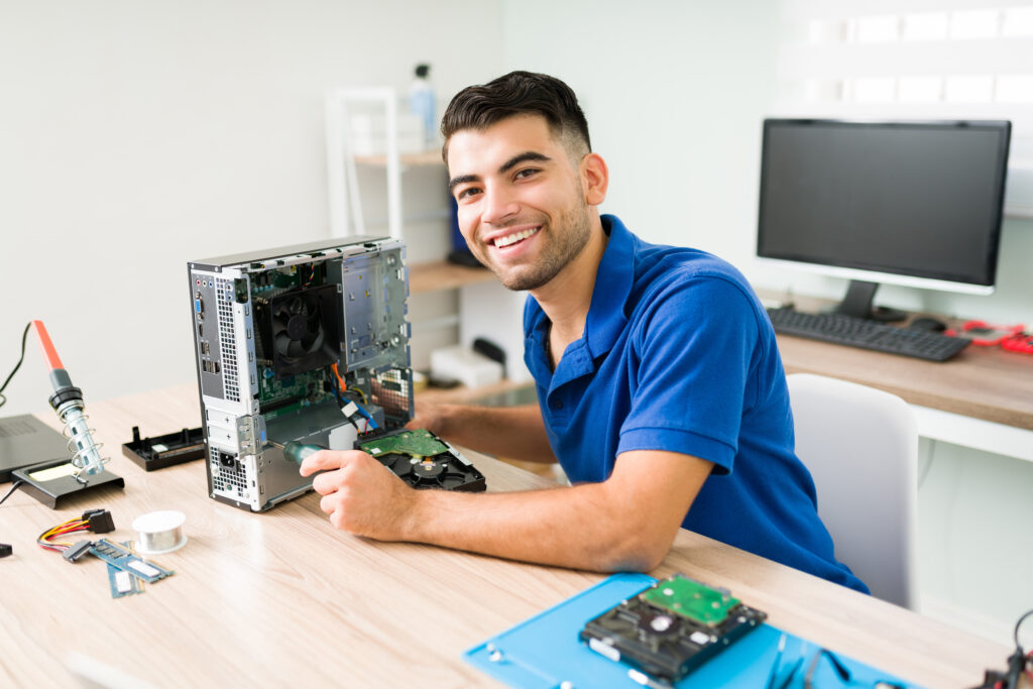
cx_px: 516
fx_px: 1004
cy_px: 344
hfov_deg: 54.4
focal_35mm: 35
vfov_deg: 37.9
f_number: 1.8
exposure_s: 1/200
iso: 100
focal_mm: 35
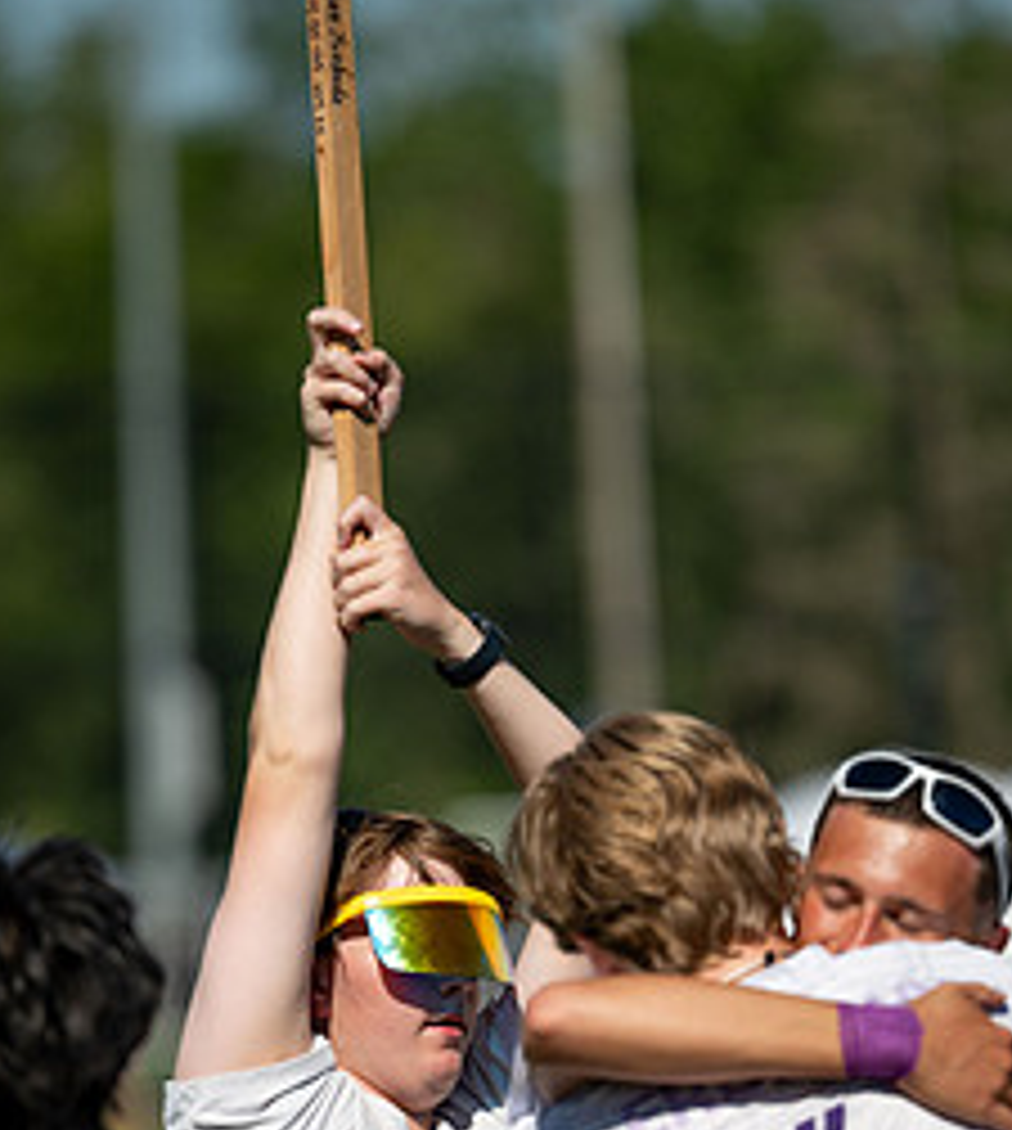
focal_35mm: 482
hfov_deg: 3.4
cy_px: 896
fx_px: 16889
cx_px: 453
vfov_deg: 3.8
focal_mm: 200
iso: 64
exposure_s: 1/4000
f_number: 2.8
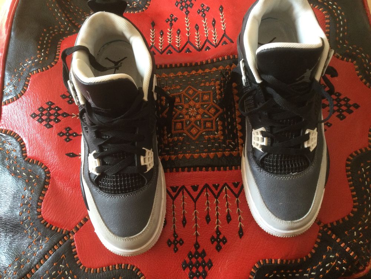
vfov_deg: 45.4
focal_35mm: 31
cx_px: 186
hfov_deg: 58.4
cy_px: 140
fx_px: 332
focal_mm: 3.3
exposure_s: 1/33
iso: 80
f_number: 2.4
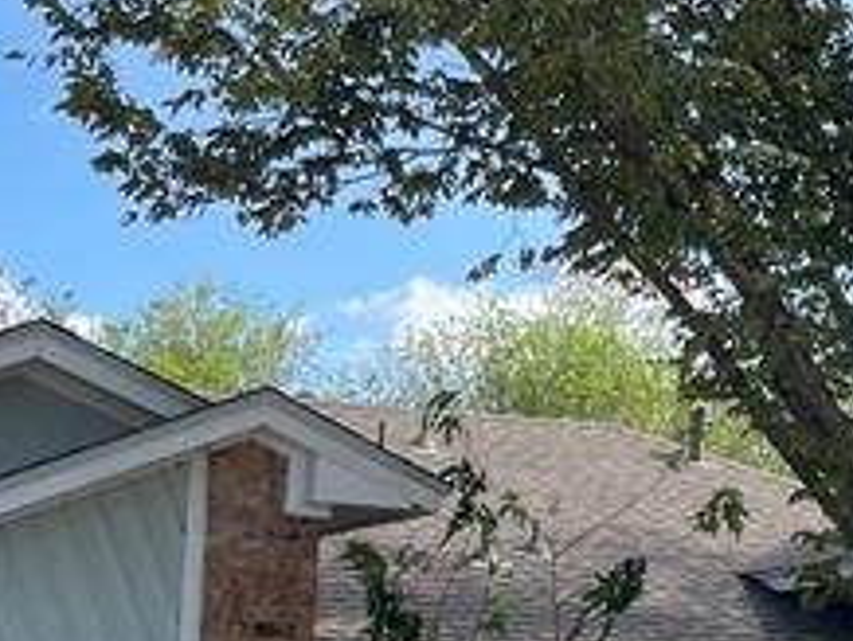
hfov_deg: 16.1
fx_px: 3010
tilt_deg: +9.0
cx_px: 618
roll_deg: -1.5
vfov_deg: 12.2
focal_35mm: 122
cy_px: 344
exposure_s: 1/1852
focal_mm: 5.1
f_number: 1.6
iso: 32
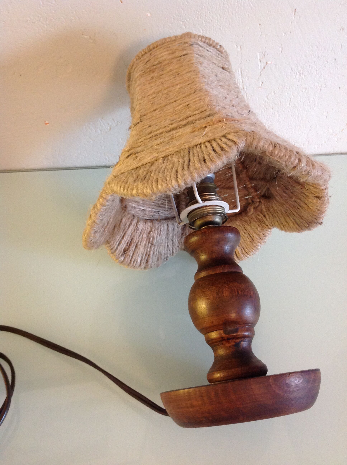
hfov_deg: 40.6
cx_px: 174
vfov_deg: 52.7
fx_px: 469
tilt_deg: -49.1
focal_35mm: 35
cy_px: 232
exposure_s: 1/17
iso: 250
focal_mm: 4.28
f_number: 2.4
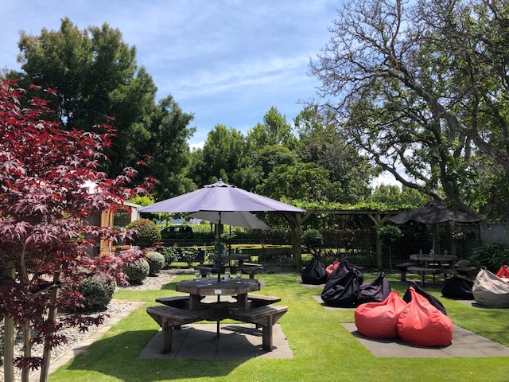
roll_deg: -1.1
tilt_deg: +5.2
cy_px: 191
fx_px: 412
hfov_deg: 63.4
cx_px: 254
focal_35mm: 28
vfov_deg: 49.7
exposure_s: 1/1389
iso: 20
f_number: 1.8
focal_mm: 3.99
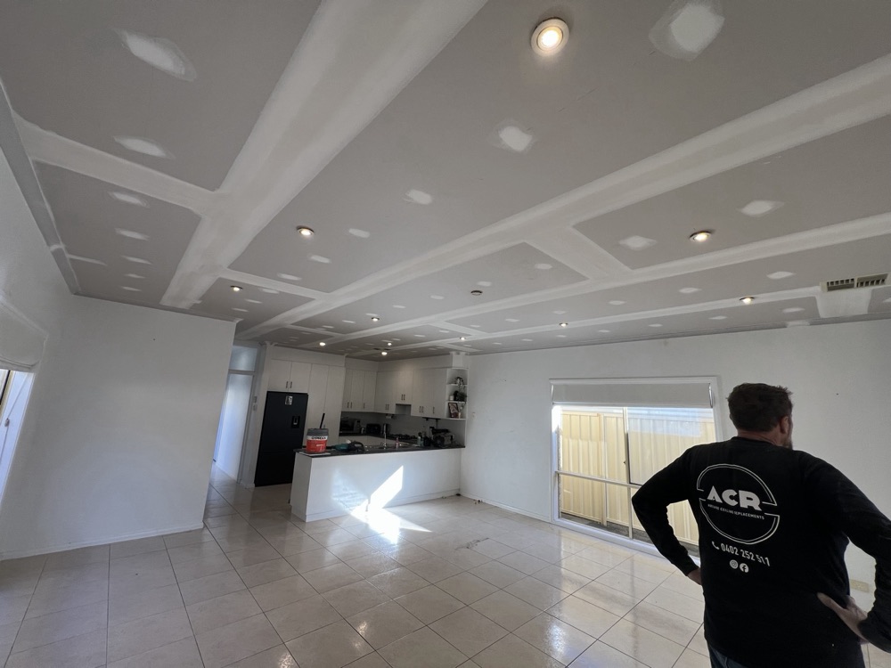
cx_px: 446
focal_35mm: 13
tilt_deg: +11.0
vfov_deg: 89.9
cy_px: 334
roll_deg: -2.3
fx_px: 335
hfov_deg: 106.2
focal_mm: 1.57
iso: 40
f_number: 1.8
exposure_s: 1/99
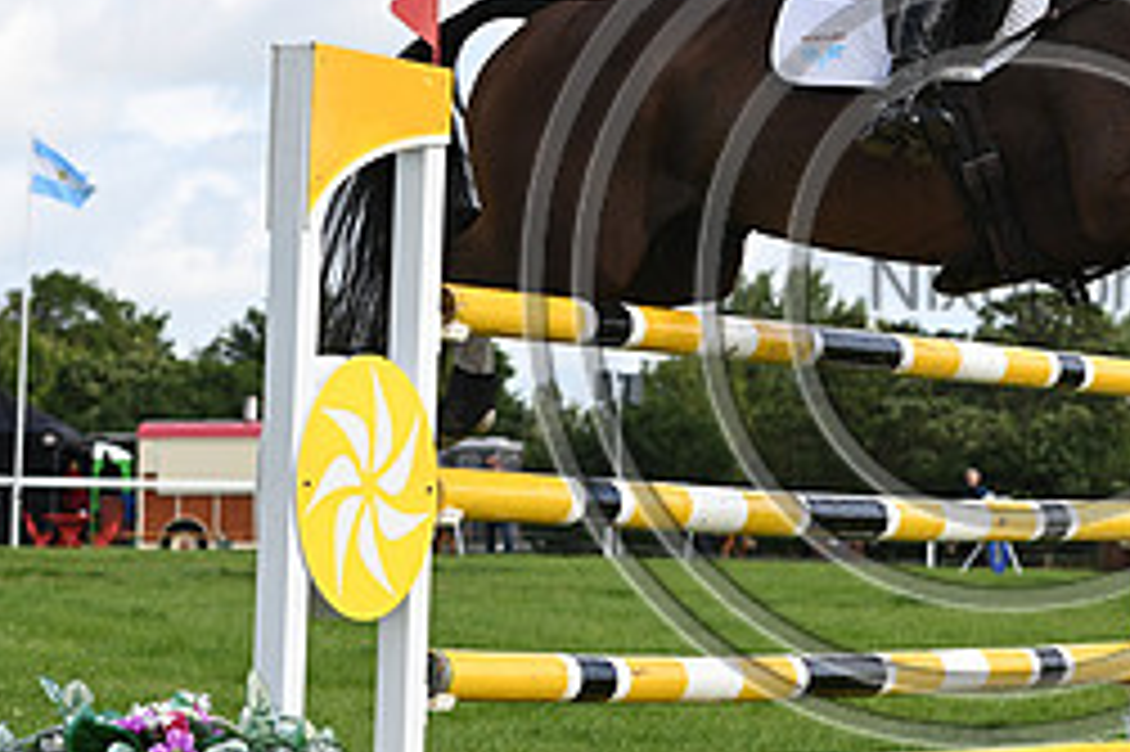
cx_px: 936
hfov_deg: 12.6
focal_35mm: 162
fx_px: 5081
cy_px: 223
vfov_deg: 8.5
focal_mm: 70
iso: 320
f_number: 4.5
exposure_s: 1/1250
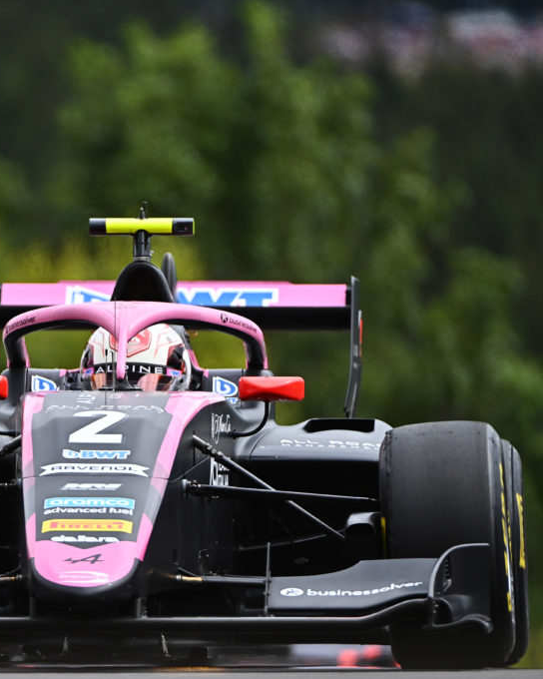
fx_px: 11350
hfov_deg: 2.7
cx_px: 121
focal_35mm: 565
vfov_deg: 3.4
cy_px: 339
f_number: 4
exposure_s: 1/1250
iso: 160
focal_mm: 400
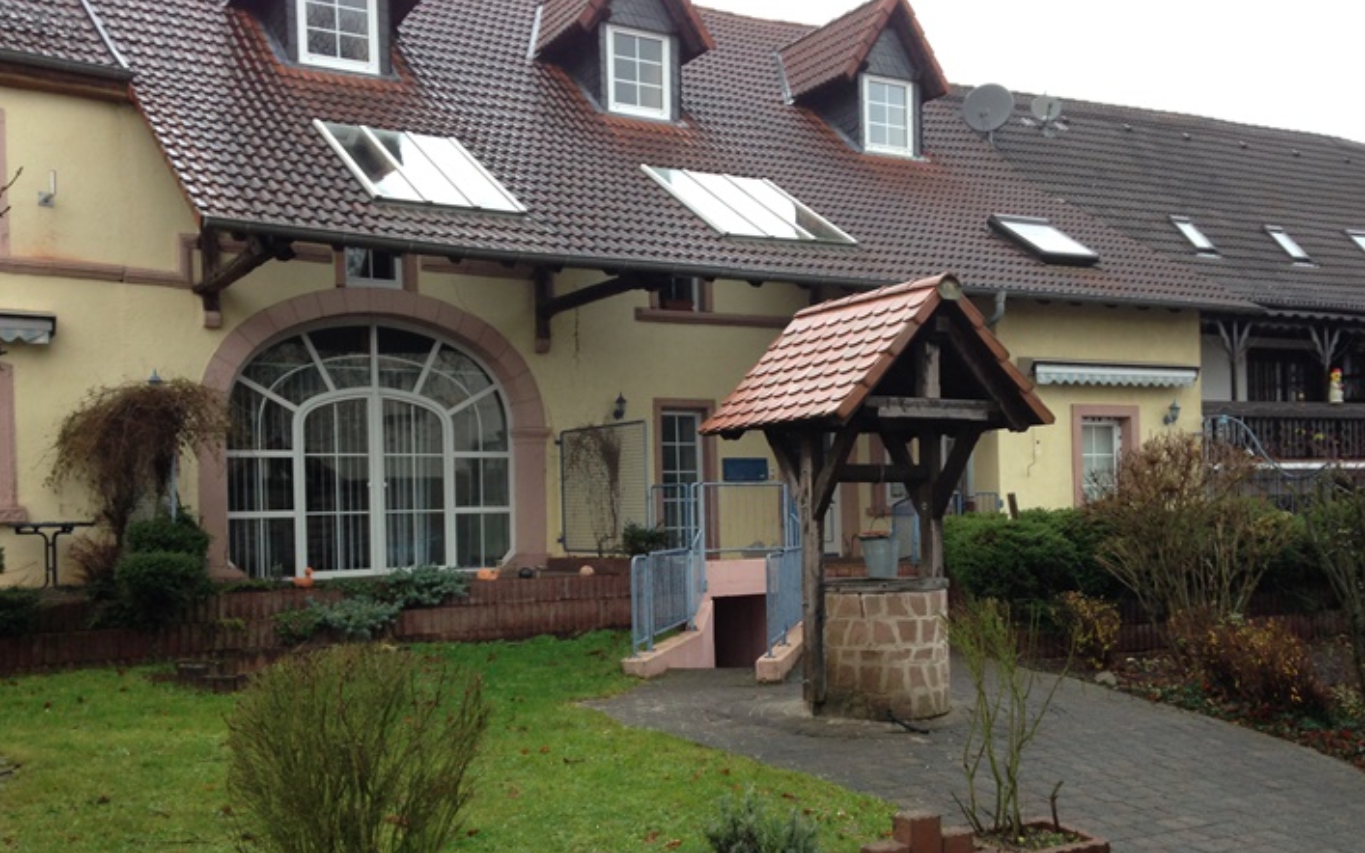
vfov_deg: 33.5
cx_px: 687
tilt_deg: +0.3
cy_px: 515
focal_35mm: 38
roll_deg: +1.4
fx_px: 1414
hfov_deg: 51.5
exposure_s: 1/20
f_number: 2.4
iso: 80
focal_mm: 4.12
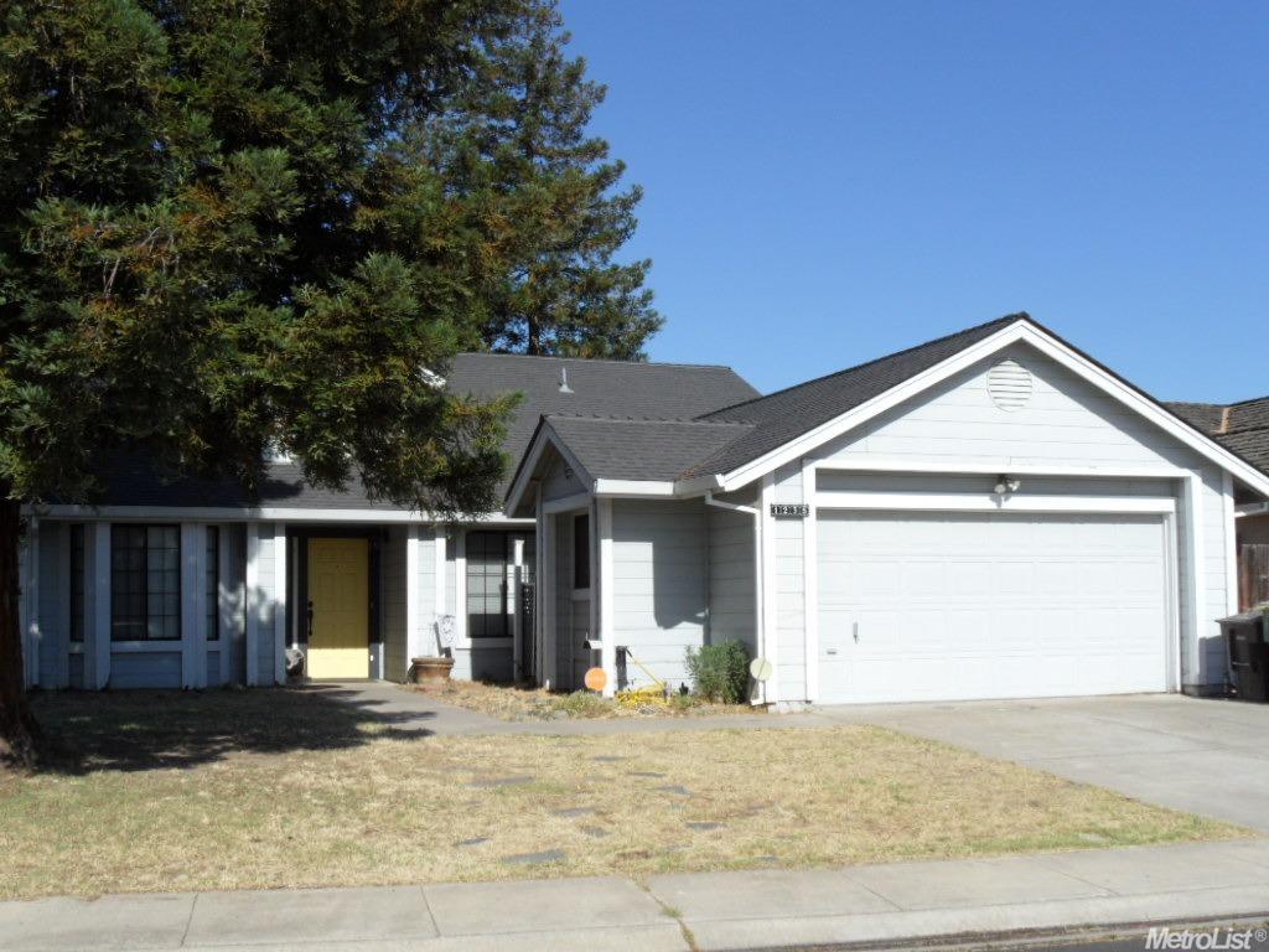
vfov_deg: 36.0
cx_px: 634
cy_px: 476
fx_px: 1466
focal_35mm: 40
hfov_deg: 46.8
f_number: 5.2
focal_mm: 6.5
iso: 80
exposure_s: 1/500
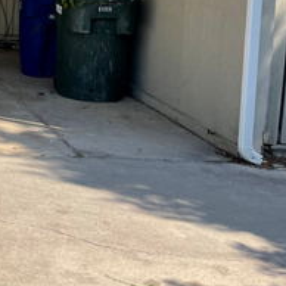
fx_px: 710
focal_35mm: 76
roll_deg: +0.4
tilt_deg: -1.7
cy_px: -31
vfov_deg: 21.5
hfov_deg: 19.2
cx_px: -174
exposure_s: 1/1553
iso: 32
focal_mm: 4.2
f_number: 1.6
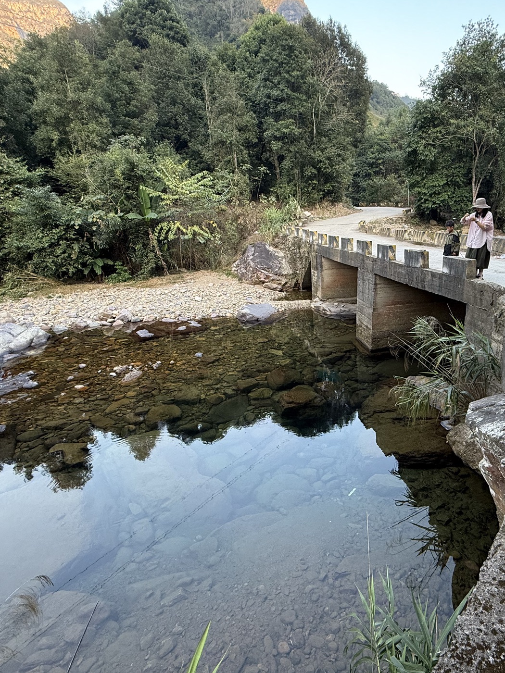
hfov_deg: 64.3
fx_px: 389
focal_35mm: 20
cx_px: 335
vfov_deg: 81.7
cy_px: 329
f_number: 2.2
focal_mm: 2.22
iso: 125
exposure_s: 1/99
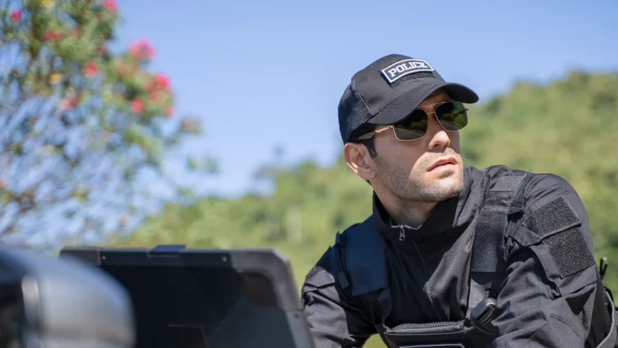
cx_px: 330
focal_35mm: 93
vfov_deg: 13.0
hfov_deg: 22.9
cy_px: 227
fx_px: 1524
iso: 200
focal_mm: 71
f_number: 2.8
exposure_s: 1/2000
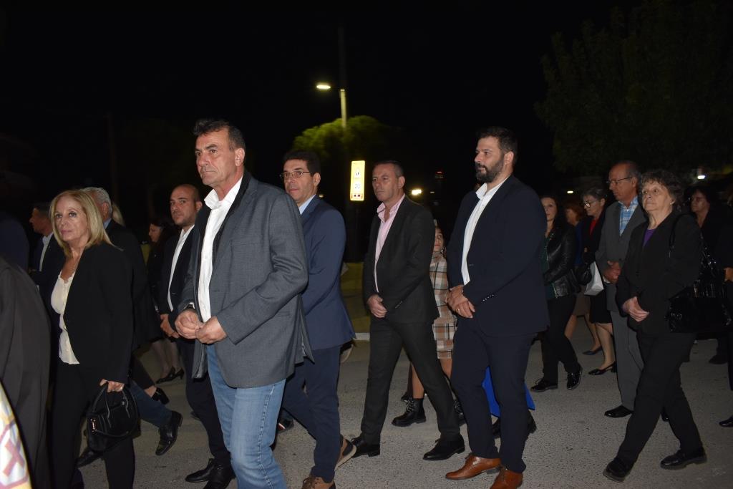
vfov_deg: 47.9
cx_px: 366
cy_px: 244
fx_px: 550
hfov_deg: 67.4
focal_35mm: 27
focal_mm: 18
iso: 800
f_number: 5.6
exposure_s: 1/30
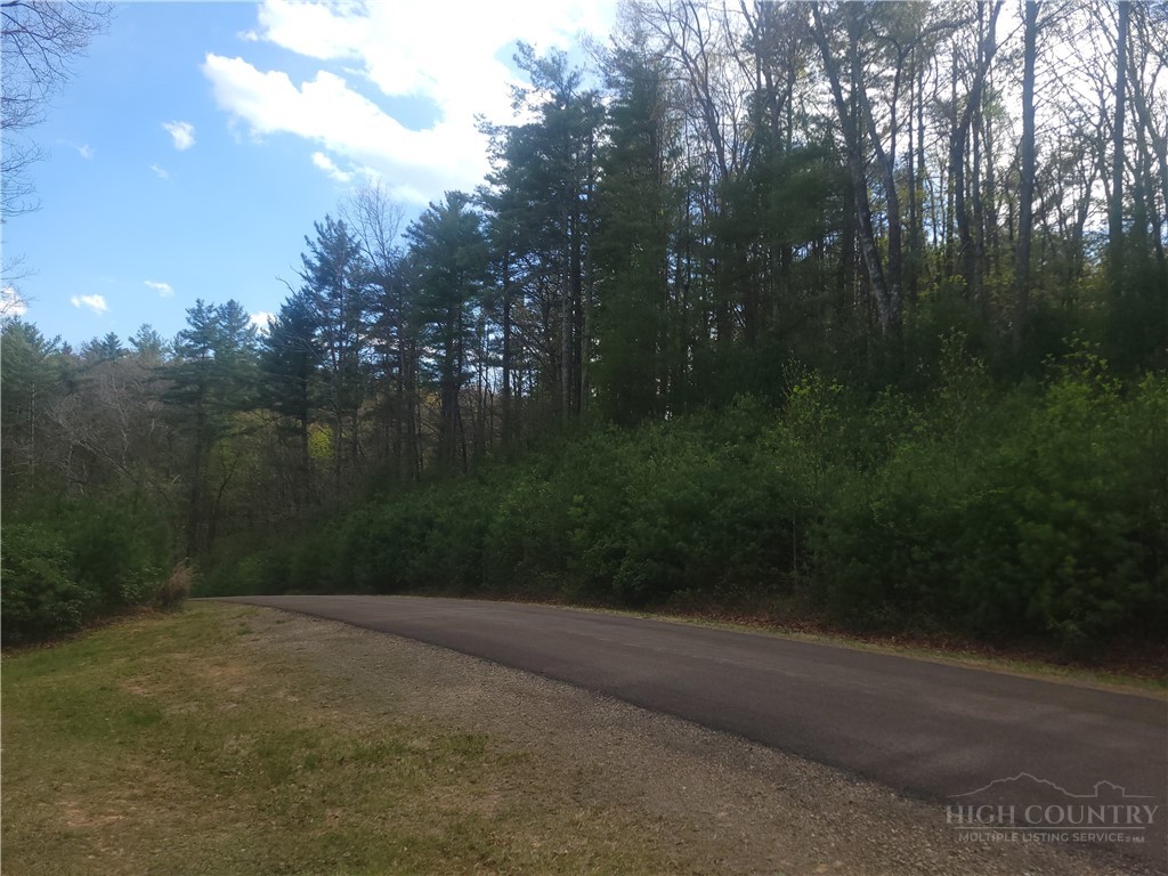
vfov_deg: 53.1
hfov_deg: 67.3
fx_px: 877
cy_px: 438
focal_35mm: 26
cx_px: 584
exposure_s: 1/920
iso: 40
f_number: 1.8
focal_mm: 5.4
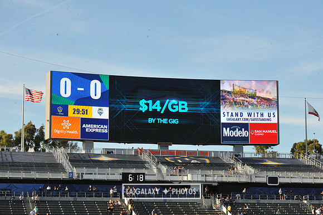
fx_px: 942
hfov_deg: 19.5
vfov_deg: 13.0
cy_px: 108
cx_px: 162
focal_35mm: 105
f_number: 14
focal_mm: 105
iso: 1600
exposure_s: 1/800
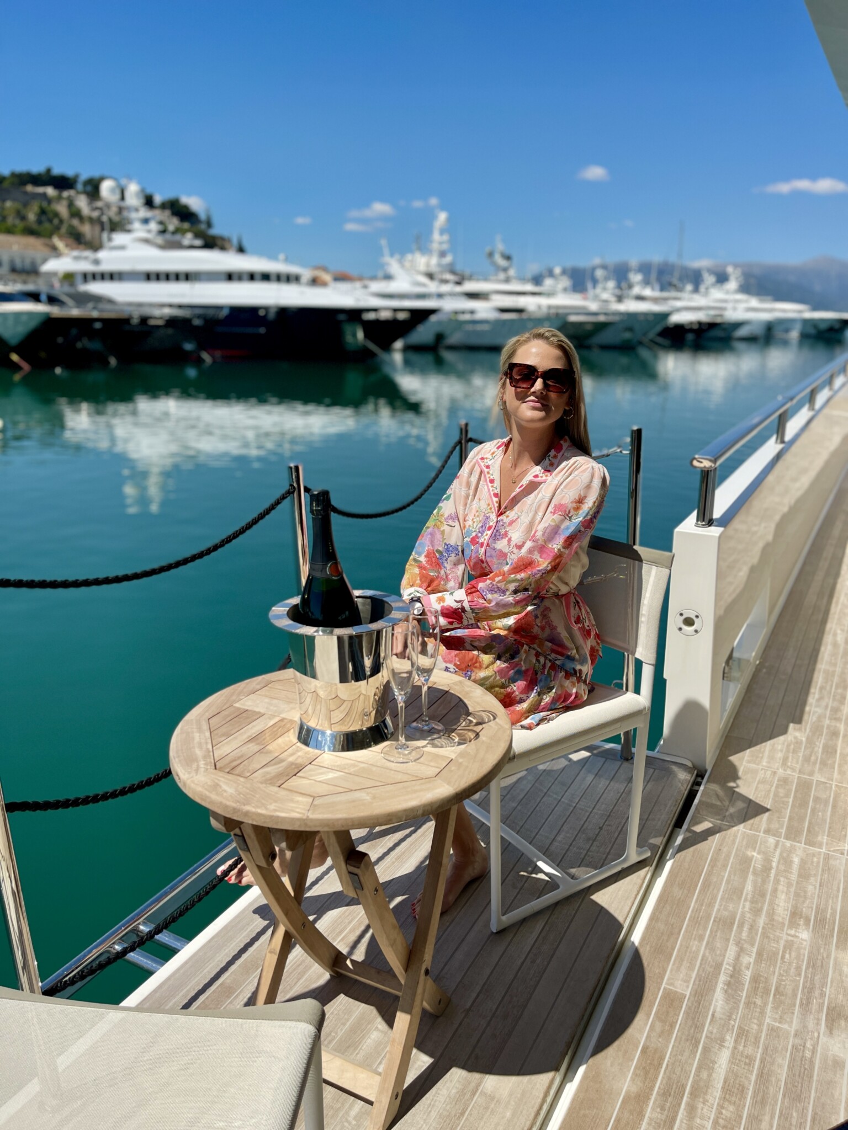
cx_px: 424
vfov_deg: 67.3
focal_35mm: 26
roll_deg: -1.6
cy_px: 565
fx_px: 849
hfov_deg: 53.1
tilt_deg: -16.4
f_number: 1.6
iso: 50
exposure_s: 1/7407
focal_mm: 5.1
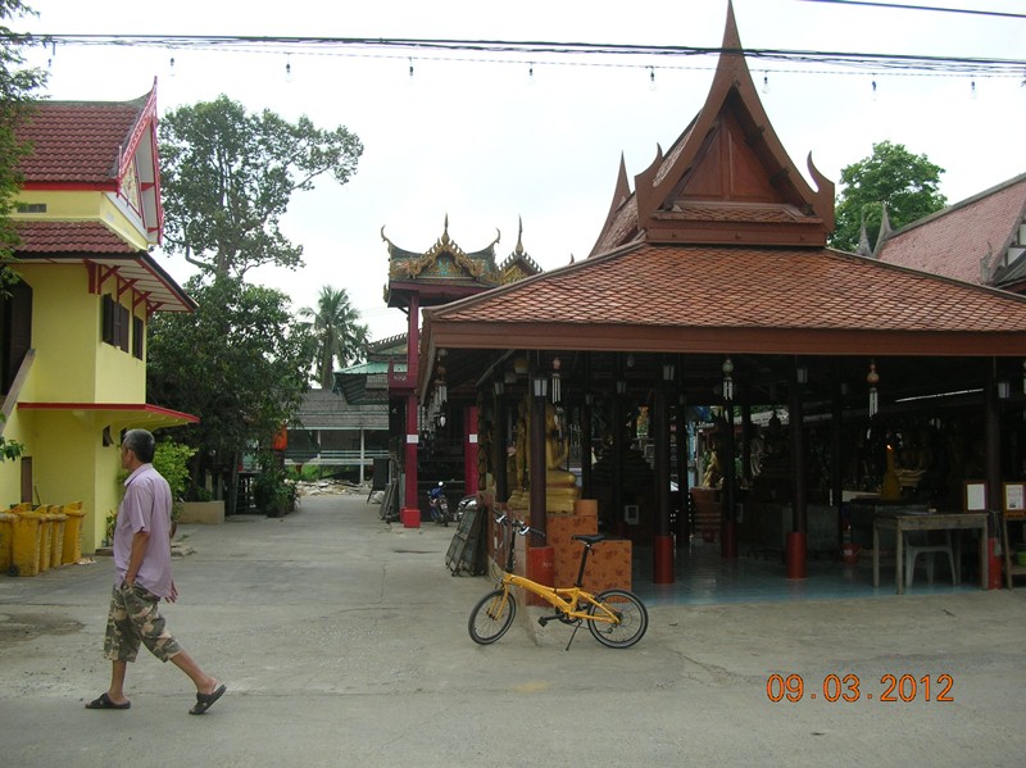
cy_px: 384
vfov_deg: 40.7
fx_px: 1037
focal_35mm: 35
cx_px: 513
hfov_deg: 52.7
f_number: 2.8
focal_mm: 5.8
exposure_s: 1/462
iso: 50
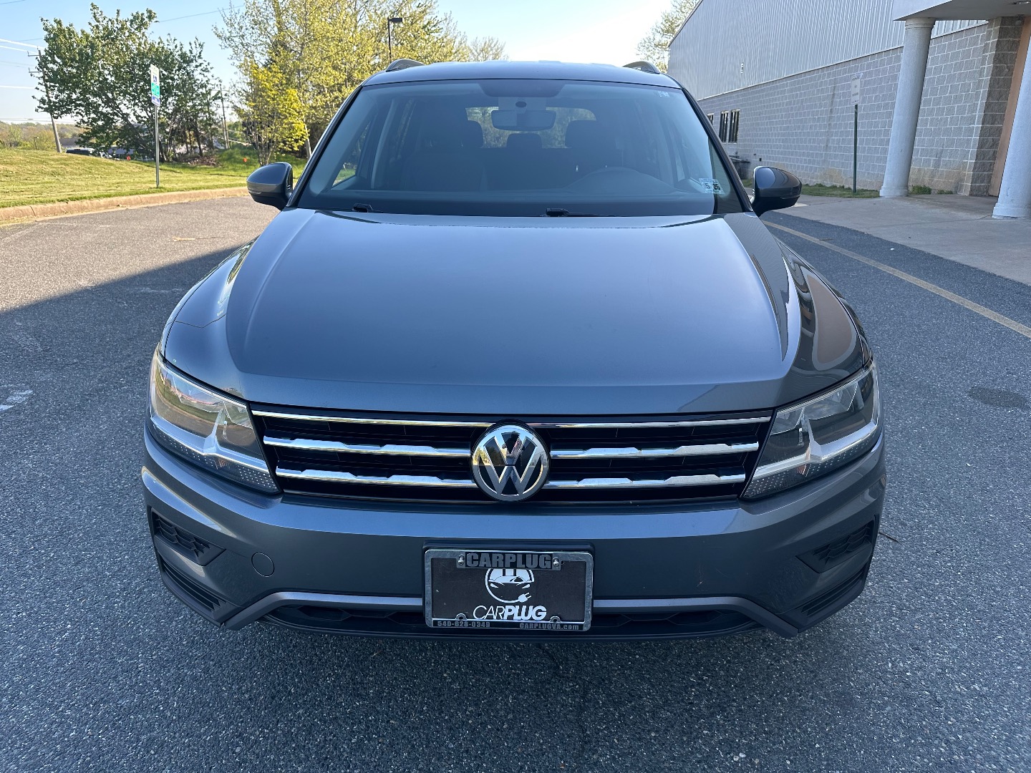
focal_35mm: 24
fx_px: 715
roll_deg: +0.4
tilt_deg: -17.3
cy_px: 386
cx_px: 516
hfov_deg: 71.6
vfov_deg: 56.8
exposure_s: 1/785
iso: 80
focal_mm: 6.86
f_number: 1.78
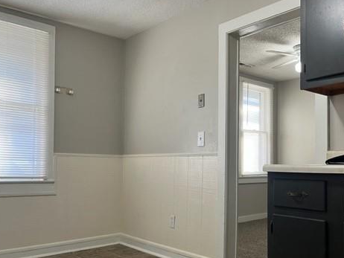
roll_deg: -0.1
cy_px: 159
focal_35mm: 36
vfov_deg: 39.5
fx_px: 358
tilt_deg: +0.6
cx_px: 227
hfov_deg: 50.5
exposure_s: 1/60
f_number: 1.6
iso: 100
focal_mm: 5.1
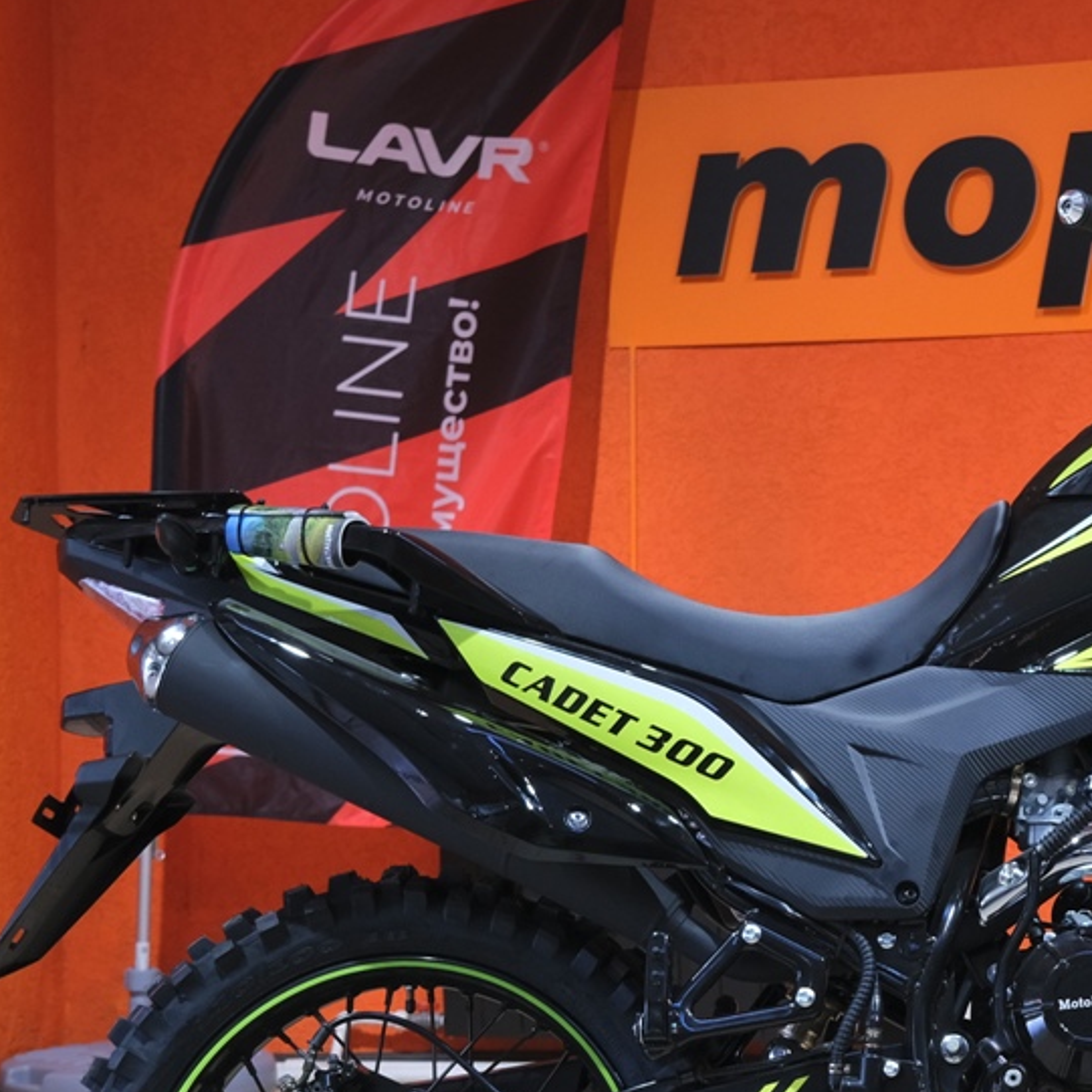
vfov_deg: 20.9
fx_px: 2962
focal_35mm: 83
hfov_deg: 20.4
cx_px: 1027
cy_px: 615
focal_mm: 22.3
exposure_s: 1/60
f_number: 4
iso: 800
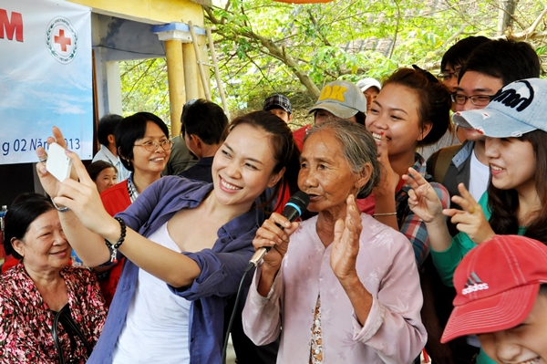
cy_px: 182
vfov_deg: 28.0
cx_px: 274
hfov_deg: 41.1
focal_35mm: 48
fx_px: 729
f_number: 10
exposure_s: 1/100
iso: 1000
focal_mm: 32
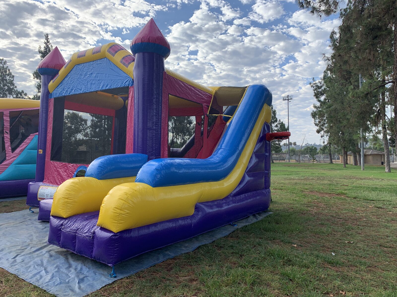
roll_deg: +0.1
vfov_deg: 53.1
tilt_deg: +2.2
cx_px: 198
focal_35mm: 26
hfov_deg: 67.3
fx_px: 298
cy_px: 148
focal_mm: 4.25
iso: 25
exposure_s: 1/871
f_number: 1.8
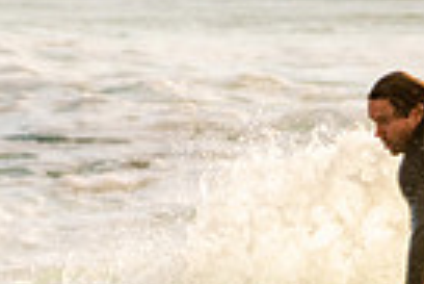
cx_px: 698
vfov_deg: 0.5
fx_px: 30855
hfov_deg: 0.8
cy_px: 452
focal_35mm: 2617
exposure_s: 1/500
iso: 450
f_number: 5.6
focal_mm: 500
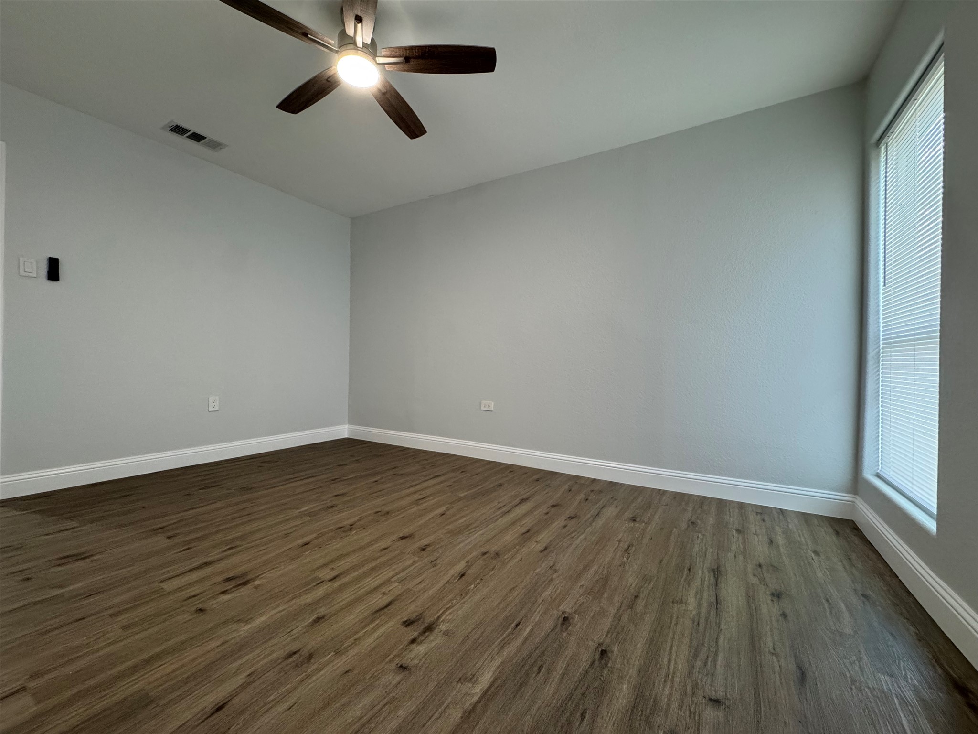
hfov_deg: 102.1
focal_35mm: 14
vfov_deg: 85.7
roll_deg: -0.9
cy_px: 367
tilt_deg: -0.4
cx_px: 489
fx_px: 396
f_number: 2.2
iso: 320
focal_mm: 2.22
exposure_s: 1/120
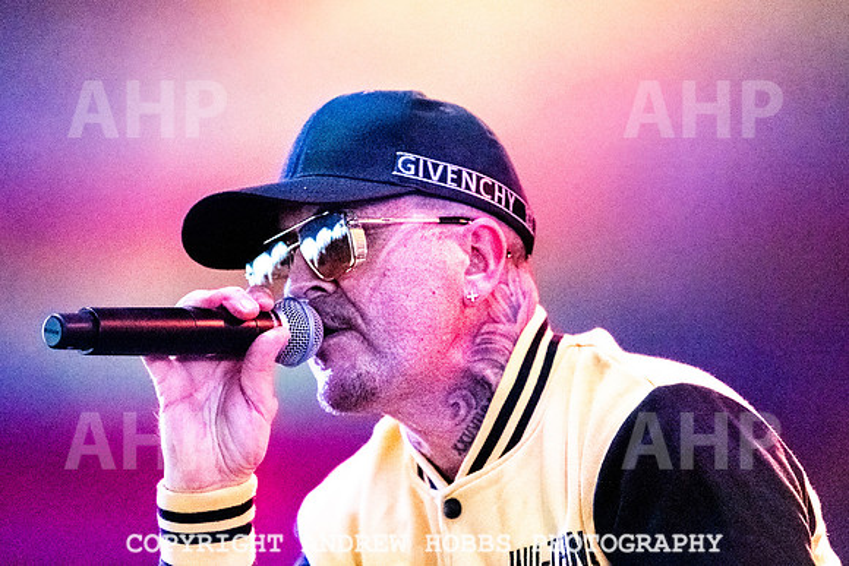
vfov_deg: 5.0
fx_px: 6488
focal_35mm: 275
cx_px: 424
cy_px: 177
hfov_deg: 7.5
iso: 2500
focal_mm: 200
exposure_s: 1/2000
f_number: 2.8
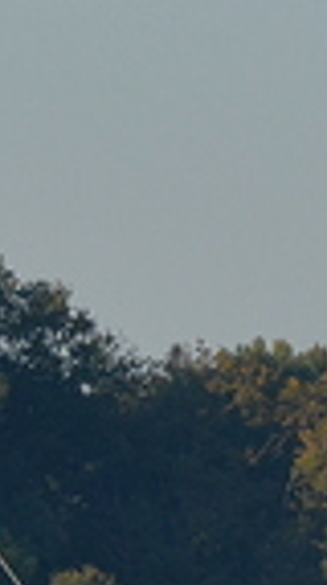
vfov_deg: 1.3
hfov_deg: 0.7
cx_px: 552
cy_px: 106
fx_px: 26483
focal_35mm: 1711
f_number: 8
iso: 200
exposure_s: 1/800
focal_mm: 195
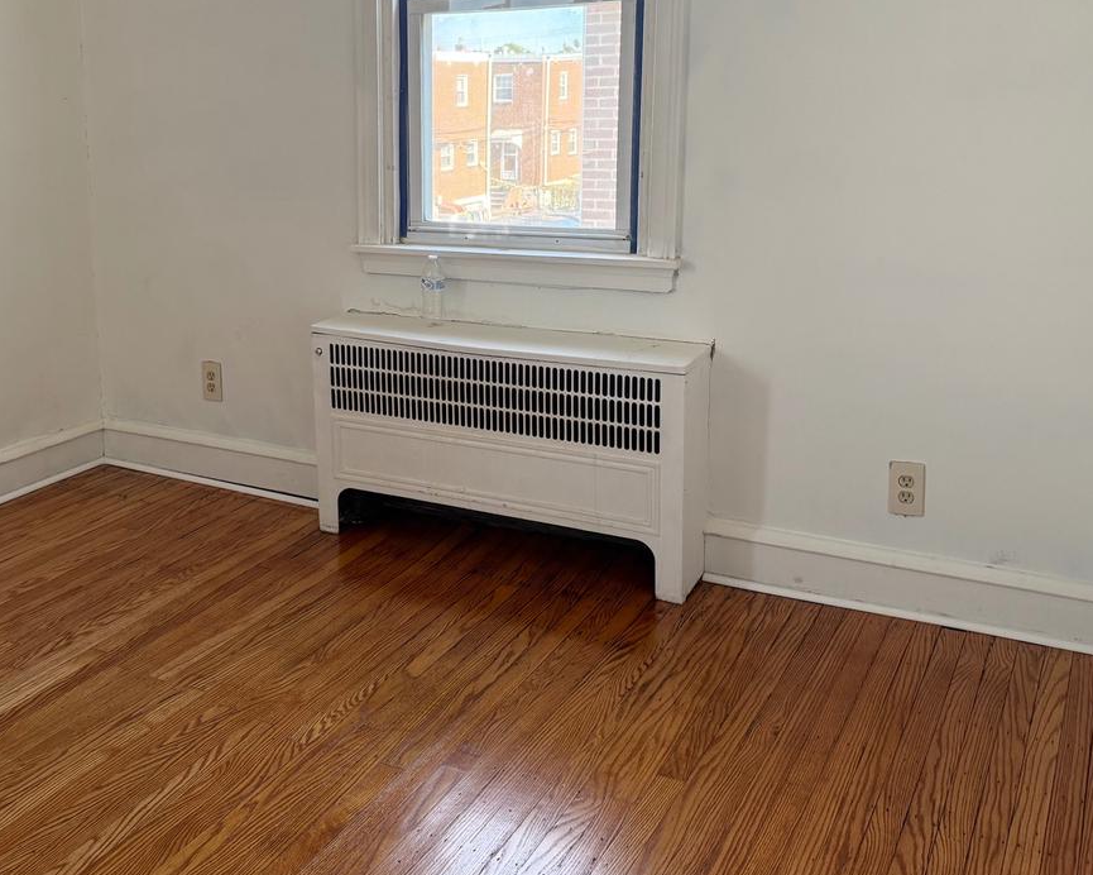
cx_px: 299
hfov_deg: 45.5
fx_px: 1262
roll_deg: +0.8
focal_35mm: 39
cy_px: 333
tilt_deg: -10.9
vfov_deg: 38.0
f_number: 1.78
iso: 160
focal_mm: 6.76
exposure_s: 1/121
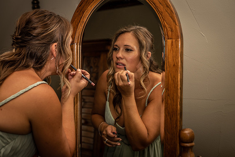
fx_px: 405
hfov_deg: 32.4
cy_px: 78
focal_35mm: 62
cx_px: 118
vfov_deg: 21.9
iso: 160
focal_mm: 62
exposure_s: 1/200
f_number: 4.5
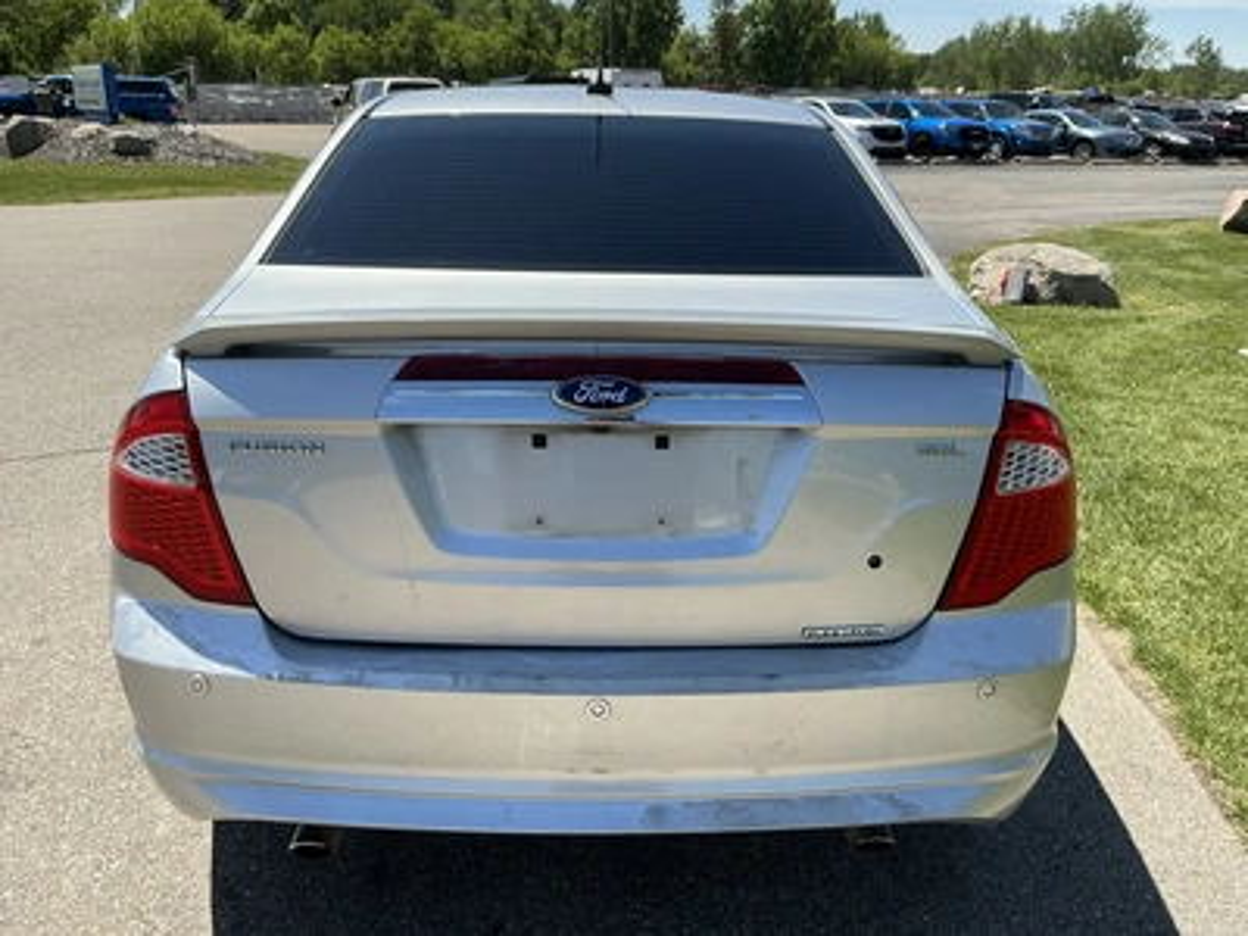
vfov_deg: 49.7
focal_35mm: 28
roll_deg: -2.0
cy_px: 468
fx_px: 1009
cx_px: 624
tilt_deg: -20.3
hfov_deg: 63.4
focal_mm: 3
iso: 25
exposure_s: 1/1490
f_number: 1.8
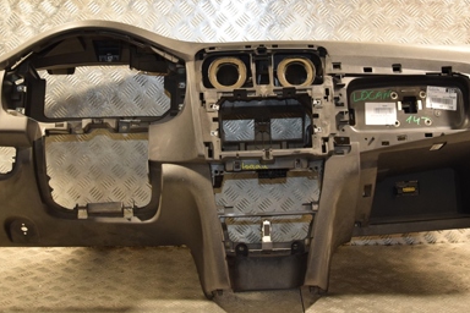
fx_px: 783
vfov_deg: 22.4
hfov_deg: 33.4
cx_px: 261
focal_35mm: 60
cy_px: 70
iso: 800
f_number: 5
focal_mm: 24
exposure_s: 1/100
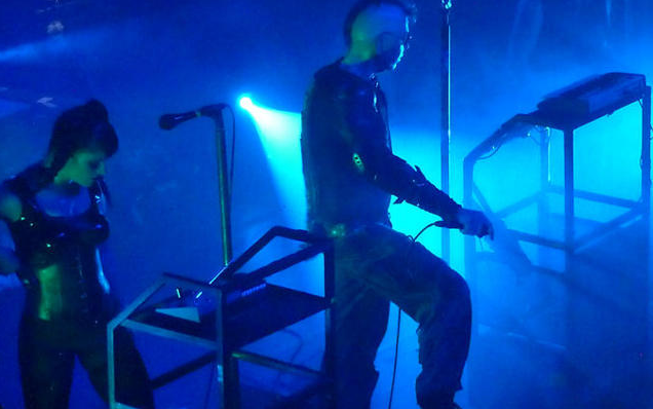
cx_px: 325
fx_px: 2297
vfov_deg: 10.2
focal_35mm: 129
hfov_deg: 16.2
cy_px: 163
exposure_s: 1/50
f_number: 5.1
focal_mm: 21.7
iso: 3200
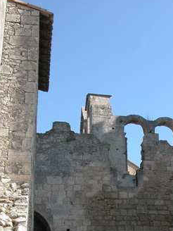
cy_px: 192
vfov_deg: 29.4
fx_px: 426
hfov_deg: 22.9
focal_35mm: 64
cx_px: 105
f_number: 5.6
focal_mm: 8.9
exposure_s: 1/262
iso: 100
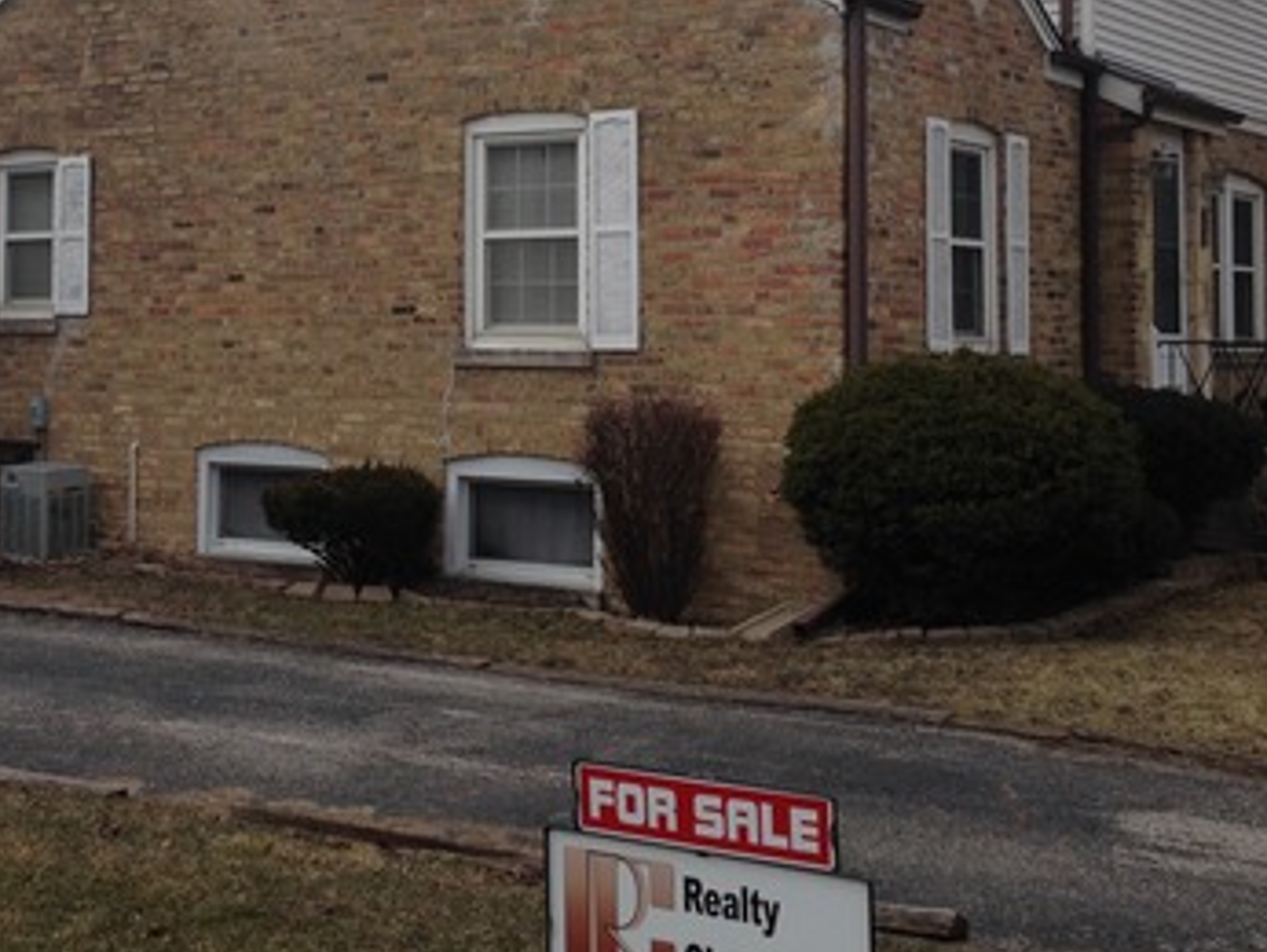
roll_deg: -1.1
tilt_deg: +3.0
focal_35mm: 61
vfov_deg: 23.7
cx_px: 428
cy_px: 201
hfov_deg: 31.4
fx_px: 2234
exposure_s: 1/935
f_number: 2.4
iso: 50
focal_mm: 4.12
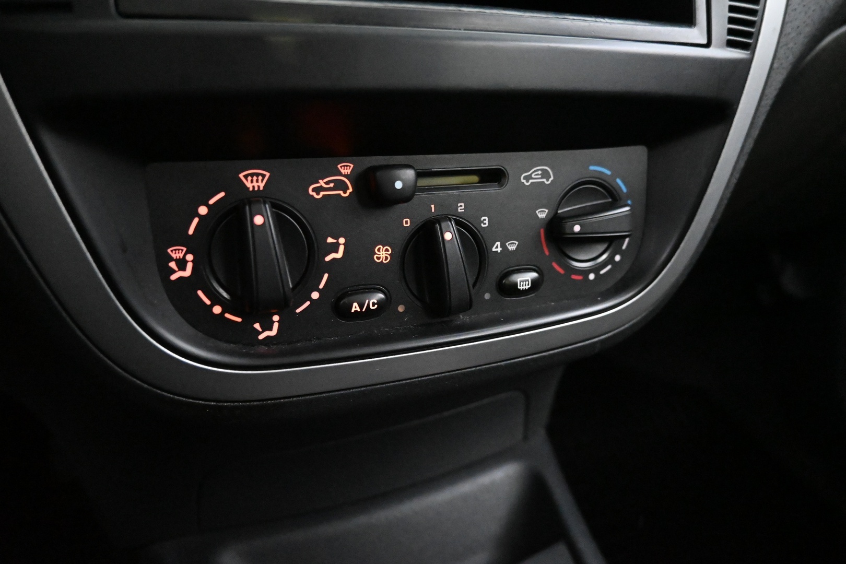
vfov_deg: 53.1
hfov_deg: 73.7
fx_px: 564
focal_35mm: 24
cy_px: 282
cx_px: 423
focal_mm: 16
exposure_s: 1/25
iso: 12800
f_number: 3.5
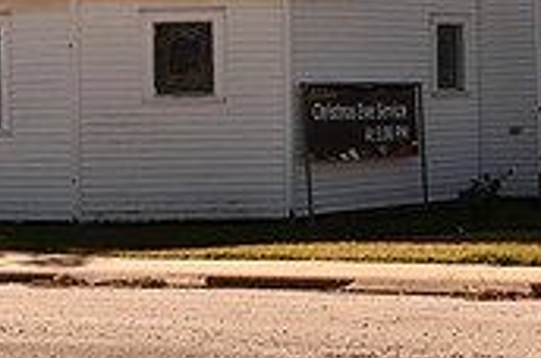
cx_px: 576
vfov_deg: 9.5
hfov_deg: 14.2
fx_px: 2130
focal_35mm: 142
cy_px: -74
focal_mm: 28
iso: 200
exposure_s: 1/125
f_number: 22
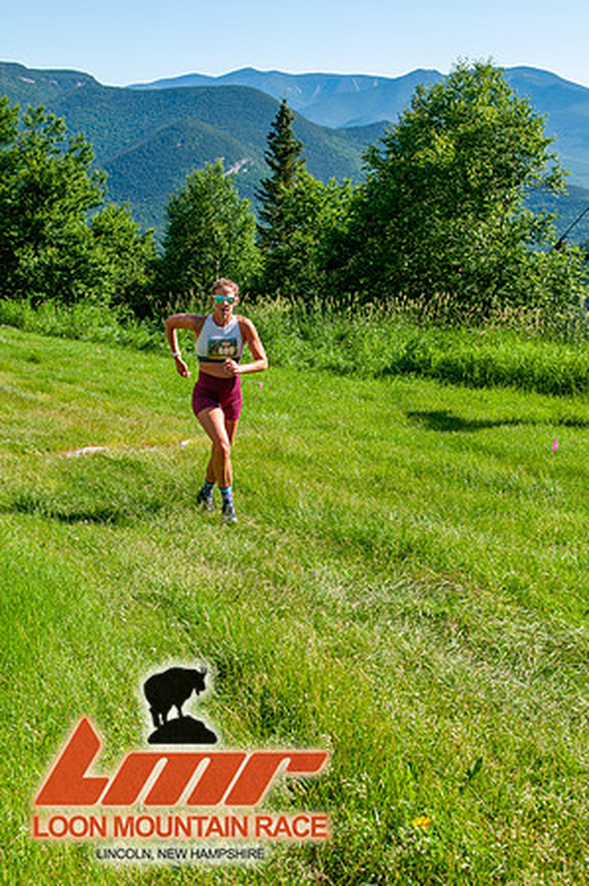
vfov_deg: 38.9
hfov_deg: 26.4
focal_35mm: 51
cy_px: 443
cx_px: 294
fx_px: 1254
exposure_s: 1/400
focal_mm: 34
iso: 200
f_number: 8
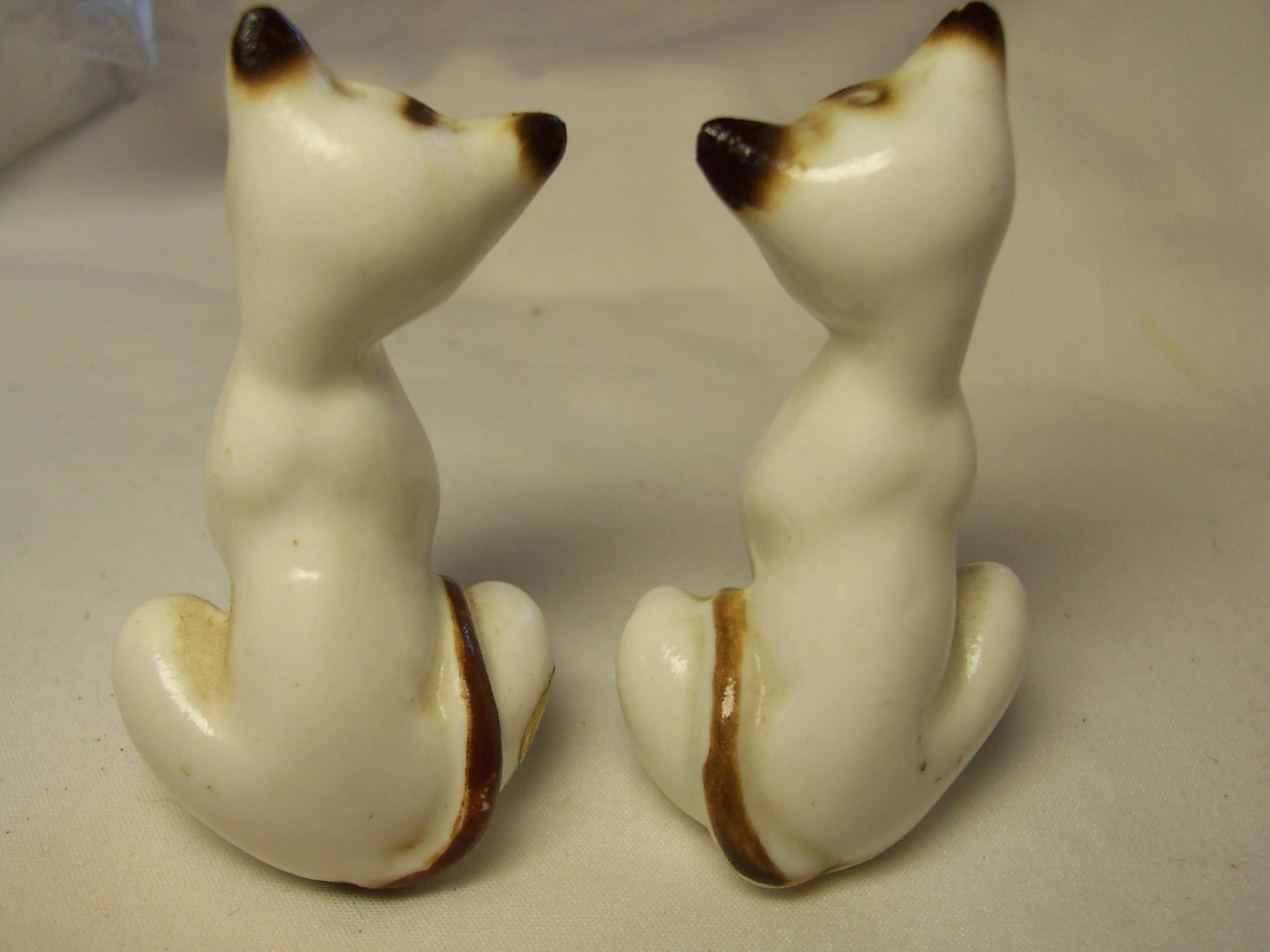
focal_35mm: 37
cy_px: 476
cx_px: 635
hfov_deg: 50.1
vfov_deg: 38.7
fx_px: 1357
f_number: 2.8
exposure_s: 1/180
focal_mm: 5.6
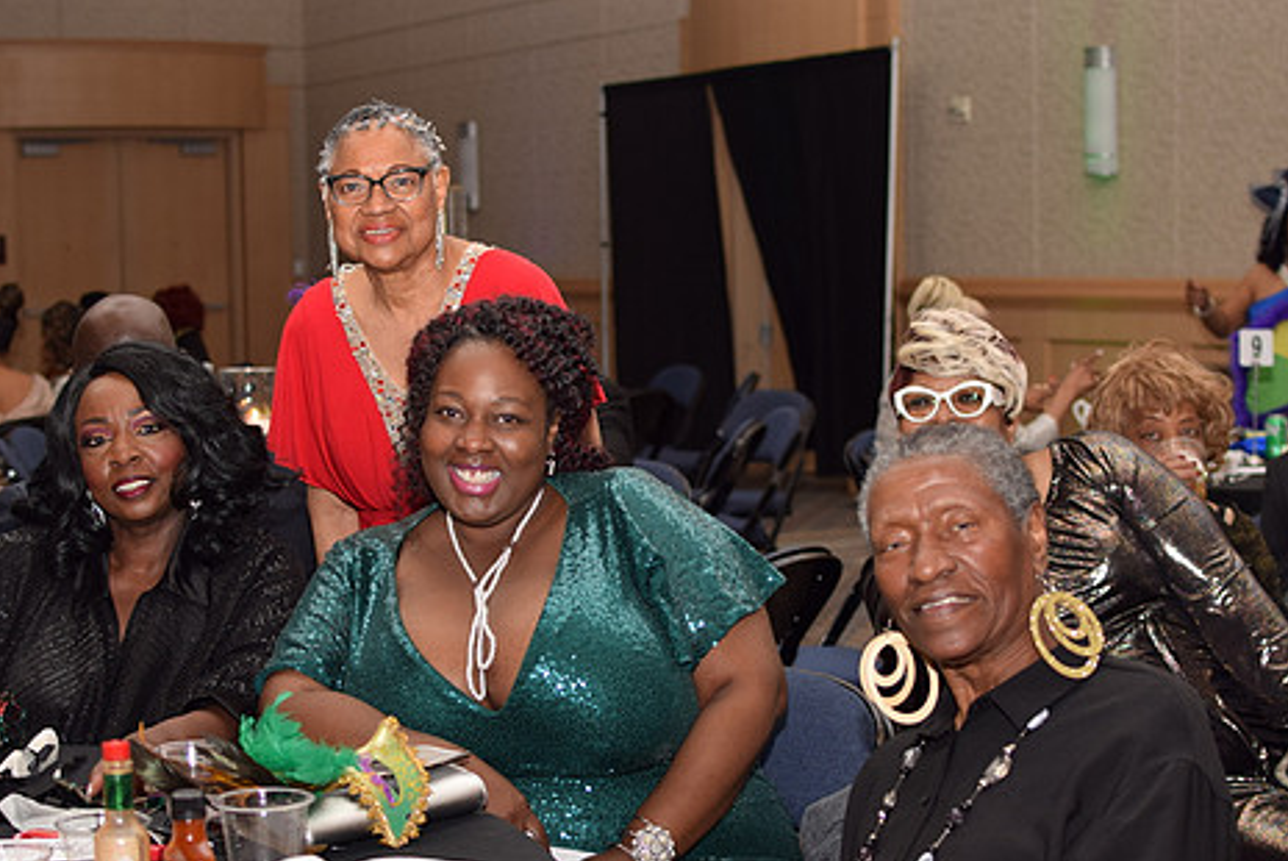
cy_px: 535
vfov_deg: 20.7
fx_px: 2349
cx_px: 583
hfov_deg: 30.6
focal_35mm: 66
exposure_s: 1/125
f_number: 3.2
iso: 200
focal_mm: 35
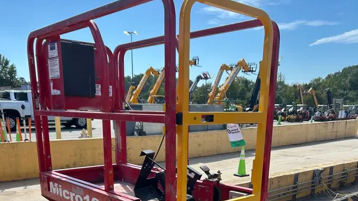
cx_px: 179
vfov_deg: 29.0
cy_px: 207
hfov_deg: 52.8
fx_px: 361
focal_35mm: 38
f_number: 1.5
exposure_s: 1/2841
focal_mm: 5.7
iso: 50
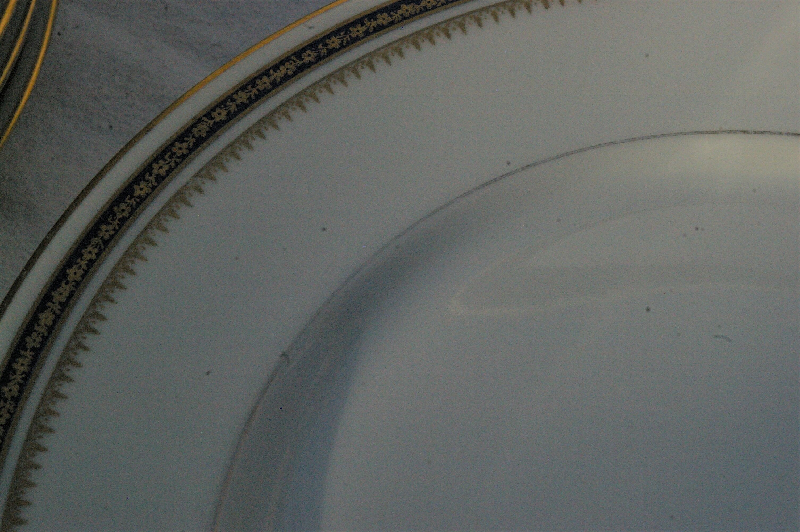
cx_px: 400
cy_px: 266
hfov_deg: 49.6
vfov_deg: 34.1
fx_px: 866
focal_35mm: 39
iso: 1600
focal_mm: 26
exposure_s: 1/1000
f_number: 13
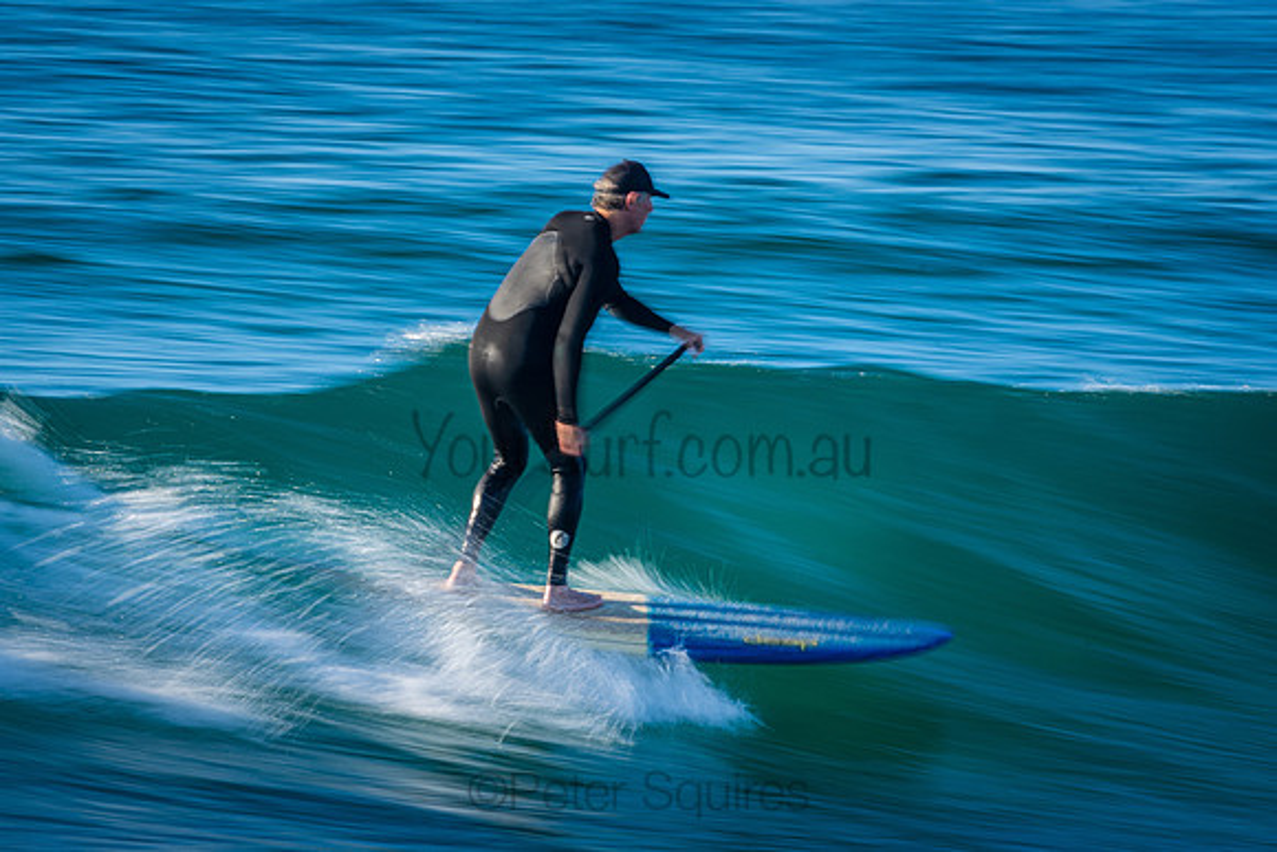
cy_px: 426
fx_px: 26609
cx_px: 638
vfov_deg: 1.8
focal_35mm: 750
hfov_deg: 2.7
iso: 100
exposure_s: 1/20
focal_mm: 500
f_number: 20
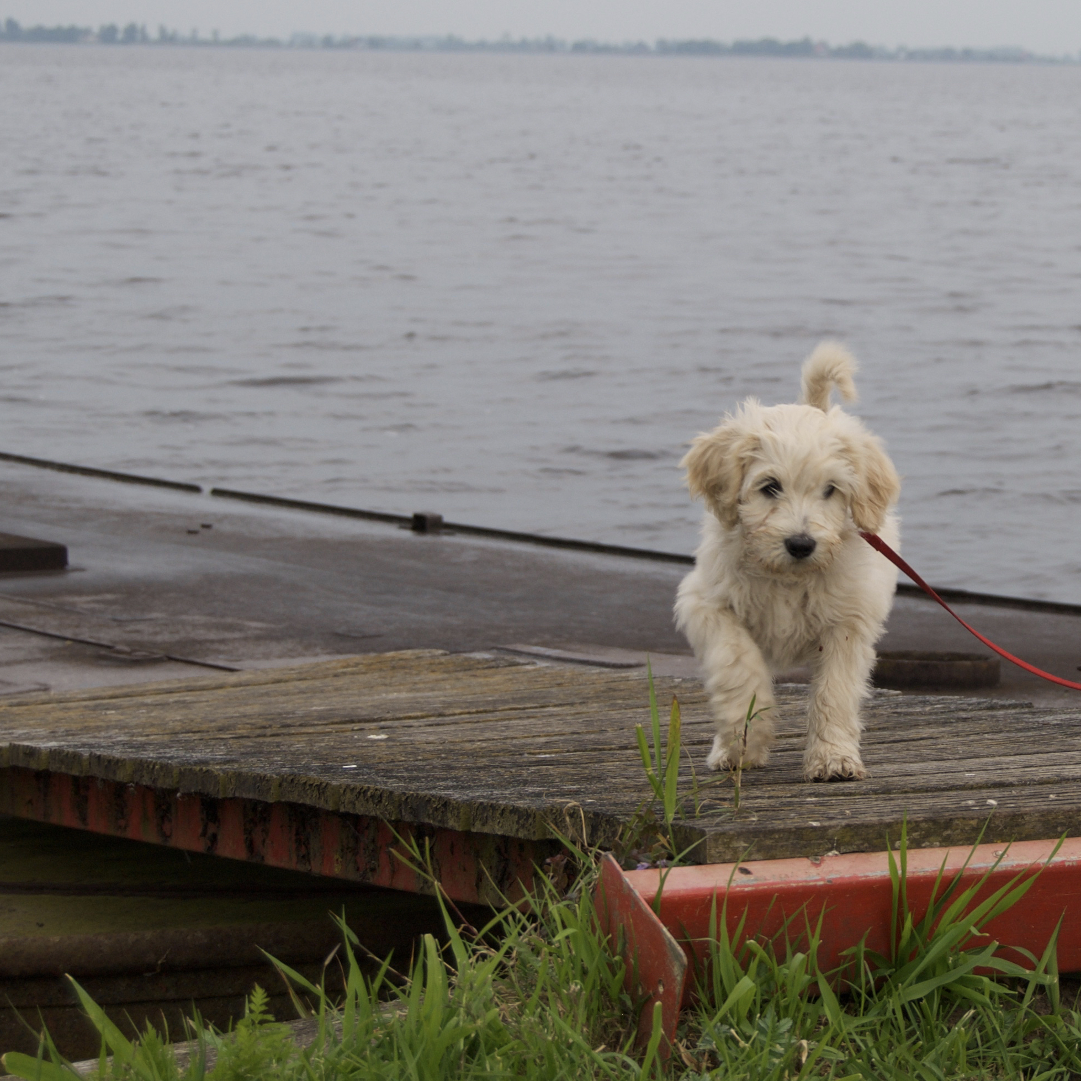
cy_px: 465
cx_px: 828
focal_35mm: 106
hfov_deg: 16.3
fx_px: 3745
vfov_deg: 16.4
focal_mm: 42
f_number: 5.6
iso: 160
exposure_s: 1/125
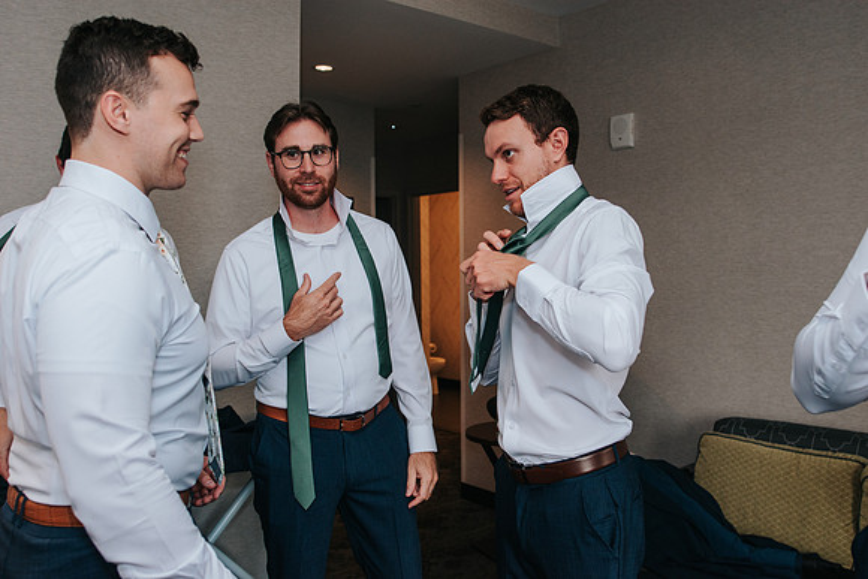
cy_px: 290
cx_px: 434
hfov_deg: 61.9
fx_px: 723
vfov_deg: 43.6
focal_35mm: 30
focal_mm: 20
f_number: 2.8
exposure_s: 1/250
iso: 400
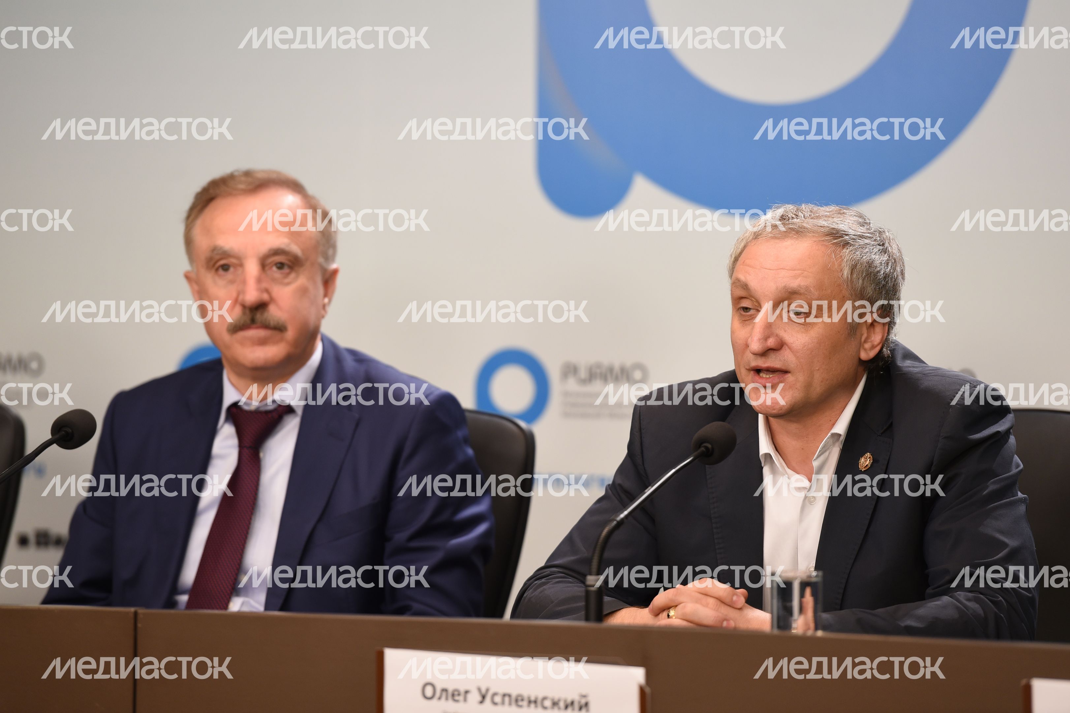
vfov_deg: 7.2
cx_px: 535
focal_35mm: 190
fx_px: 5644
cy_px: 356
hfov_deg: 10.8
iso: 1250
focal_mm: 190
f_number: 3.5
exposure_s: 1/200
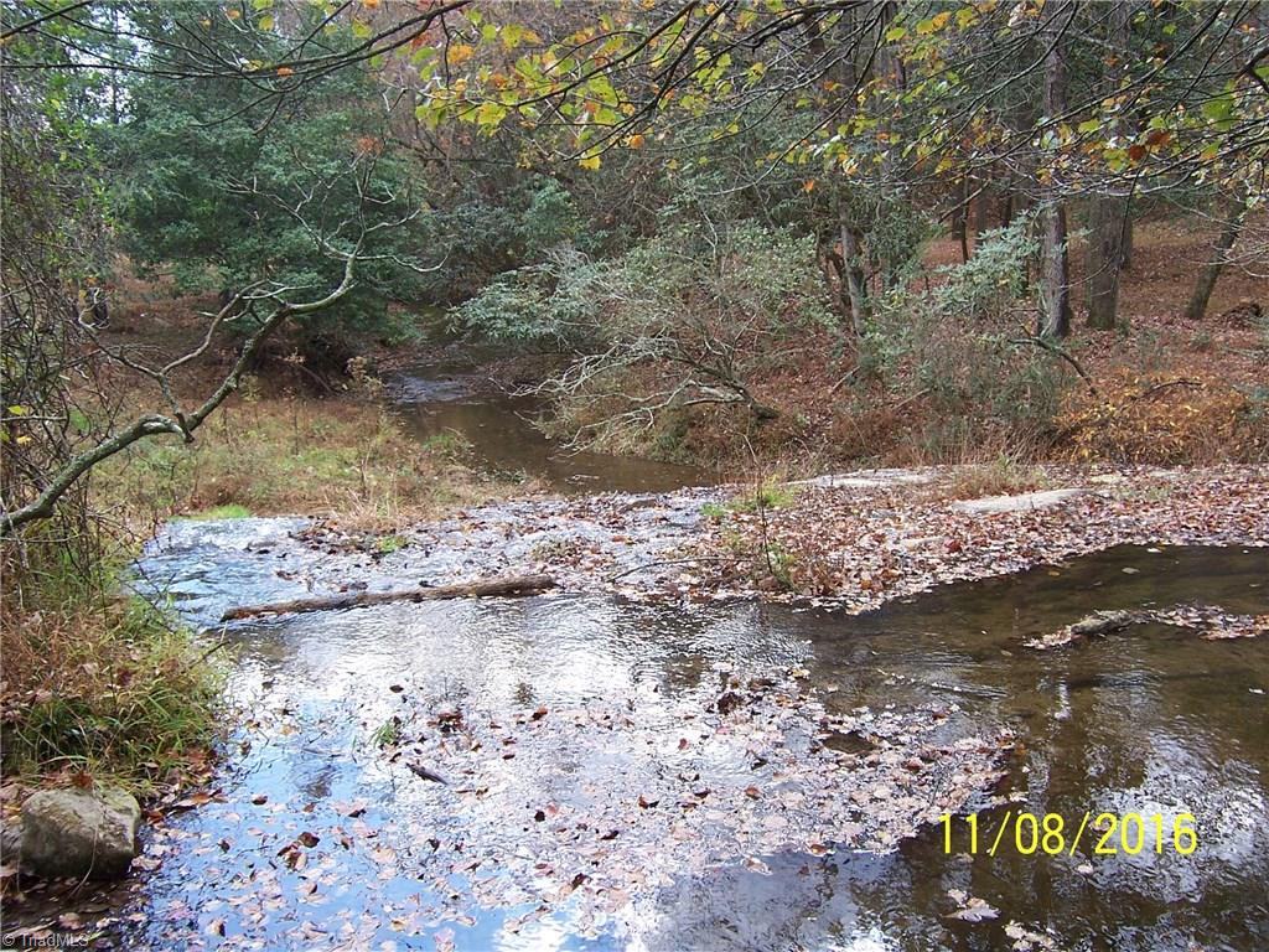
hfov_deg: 55.4
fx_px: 1210
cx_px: 634
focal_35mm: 33
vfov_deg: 42.9
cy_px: 476
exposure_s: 1/90
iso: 80
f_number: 3.4
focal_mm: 5.5
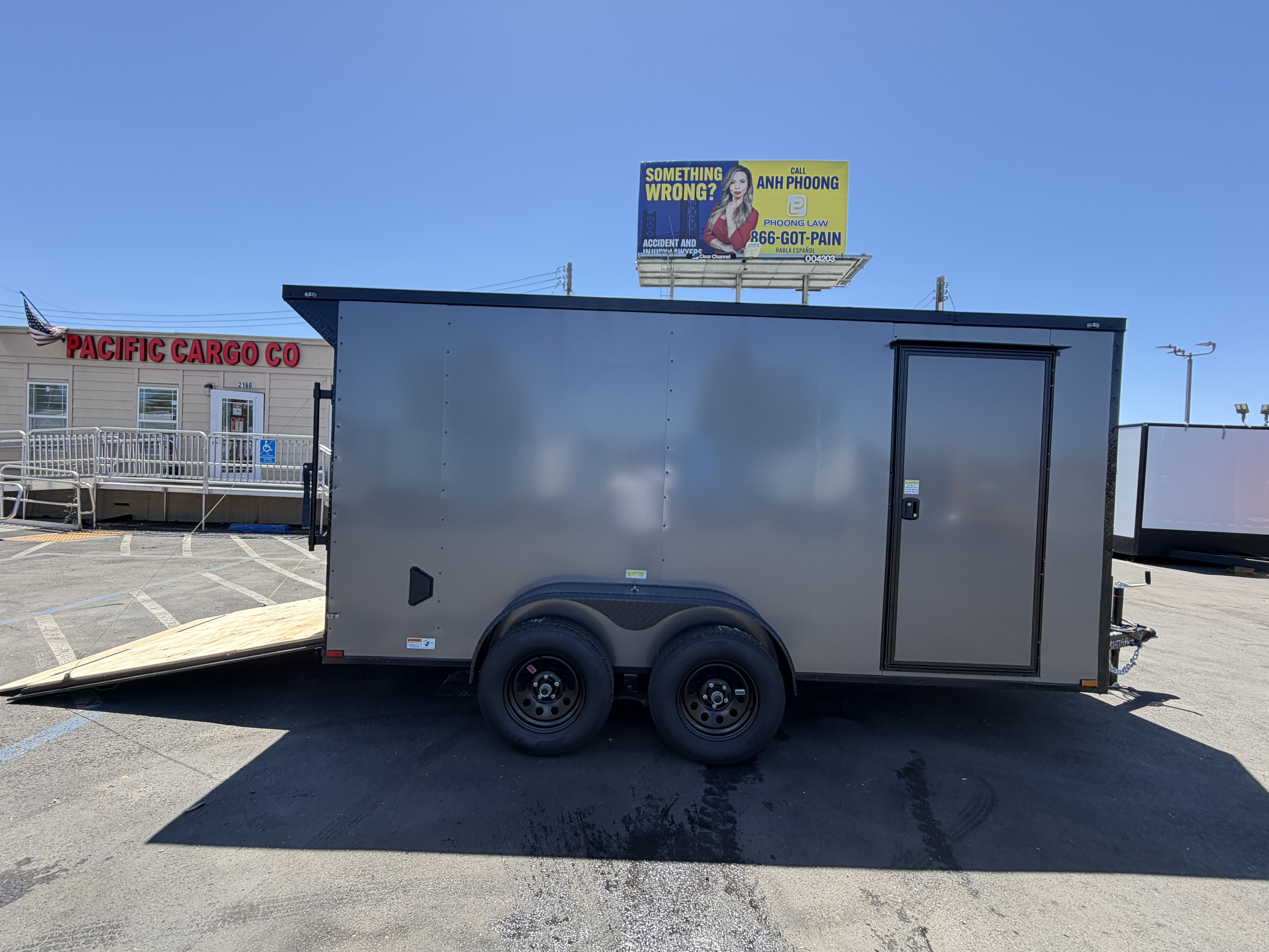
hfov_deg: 102.1
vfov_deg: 85.7
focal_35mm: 14
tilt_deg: +1.1
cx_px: 634
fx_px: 513
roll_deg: -1.2
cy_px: 476
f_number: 2.2
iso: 40
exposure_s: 1/239
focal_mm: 2.22
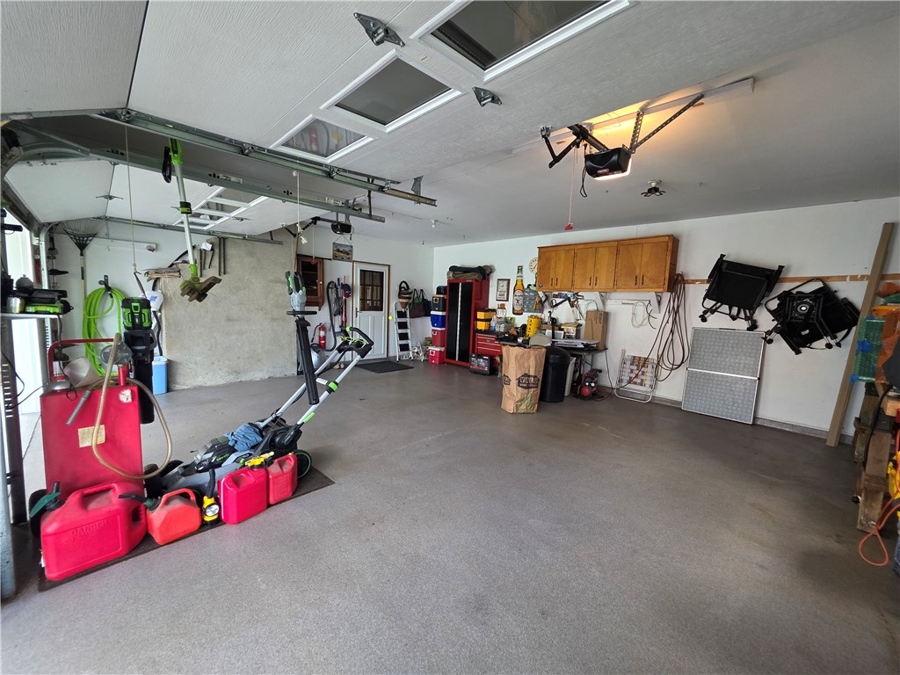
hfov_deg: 106.2
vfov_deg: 89.9
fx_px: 338
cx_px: 450
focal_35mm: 13
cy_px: 338
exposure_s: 1/120
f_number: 1.9
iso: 250
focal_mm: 2.2
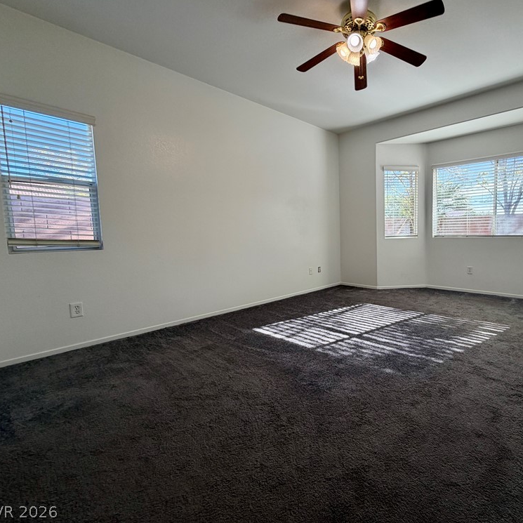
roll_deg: +1.0
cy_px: 254
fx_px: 291
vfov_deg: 83.9
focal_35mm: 17
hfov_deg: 81.7
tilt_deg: -4.0
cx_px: 340
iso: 64
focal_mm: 2.22
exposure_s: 1/120
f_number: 2.2
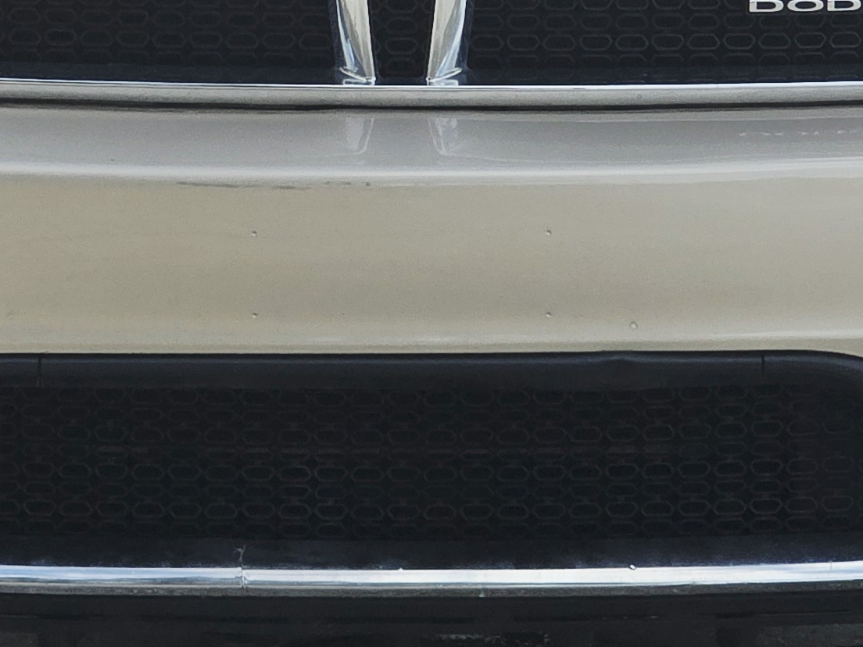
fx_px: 6233
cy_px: 161
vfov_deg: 5.9
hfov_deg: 7.9
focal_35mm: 250
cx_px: 308
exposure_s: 1/2430
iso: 50
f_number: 2.4
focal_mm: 7.9
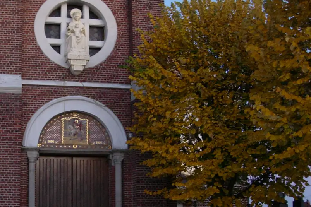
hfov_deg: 31.3
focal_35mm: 63
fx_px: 544
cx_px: 73
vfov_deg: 21.4
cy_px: 145
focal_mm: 7.8
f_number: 2.8
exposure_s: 1/15.5
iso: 200
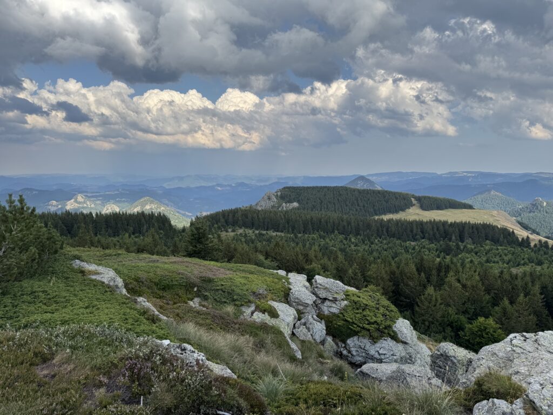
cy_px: 208
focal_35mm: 24
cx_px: 276
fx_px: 383
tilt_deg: -6.3
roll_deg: -0.3
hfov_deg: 71.6
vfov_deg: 56.8
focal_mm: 6.76
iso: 80
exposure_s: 1/4310
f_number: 1.78
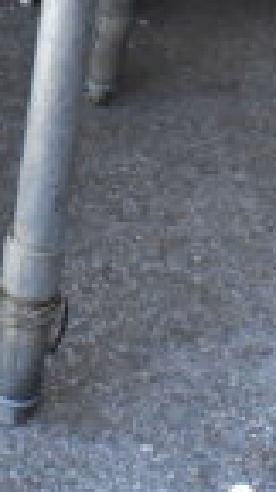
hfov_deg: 7.8
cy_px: 32
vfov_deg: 15.9
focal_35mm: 133
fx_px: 1730
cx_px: -569
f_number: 11
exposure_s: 1/500
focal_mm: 20
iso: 6400
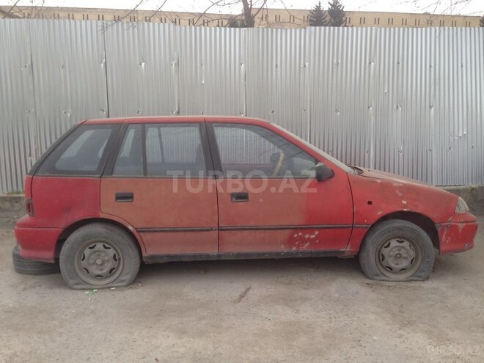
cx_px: 242
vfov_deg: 42.9
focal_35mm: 33
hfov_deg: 55.4
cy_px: 182
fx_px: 461
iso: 50
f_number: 2.4
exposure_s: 1/60
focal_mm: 4.12
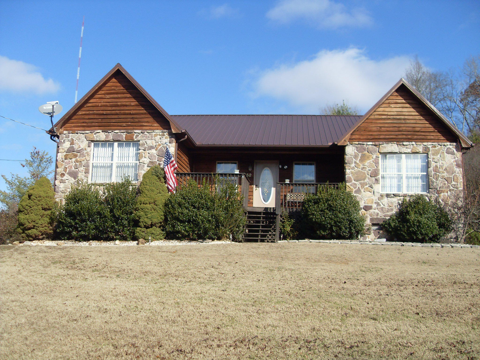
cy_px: 180
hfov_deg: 50.1
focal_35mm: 37
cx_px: 240
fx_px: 513
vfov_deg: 38.7
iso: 80
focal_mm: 6.3
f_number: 7
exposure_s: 1/250
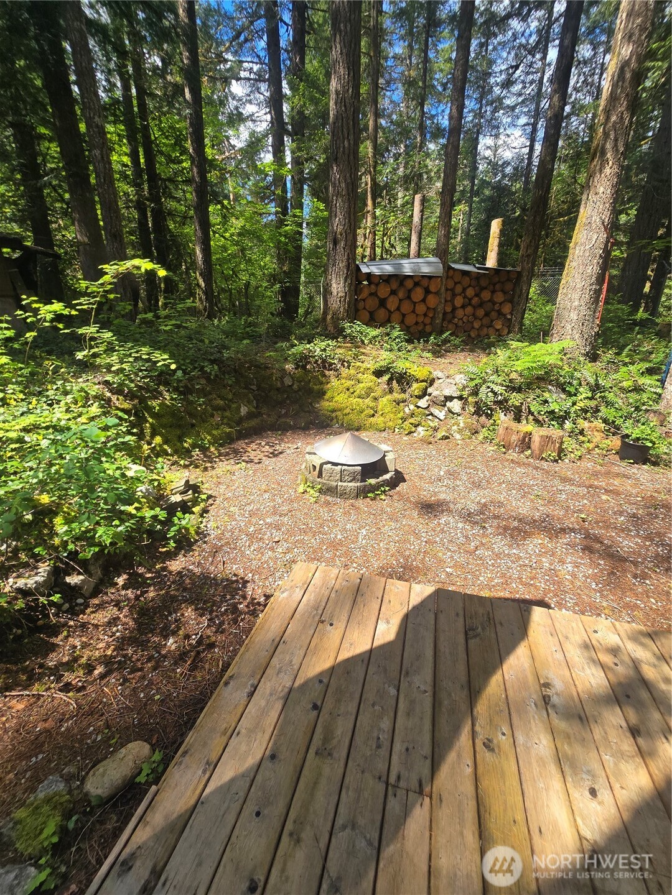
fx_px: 336
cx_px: 336
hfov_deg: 89.9
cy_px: 448
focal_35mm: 13
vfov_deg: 106.2
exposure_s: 1/664
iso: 50
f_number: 2.2
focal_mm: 2.2
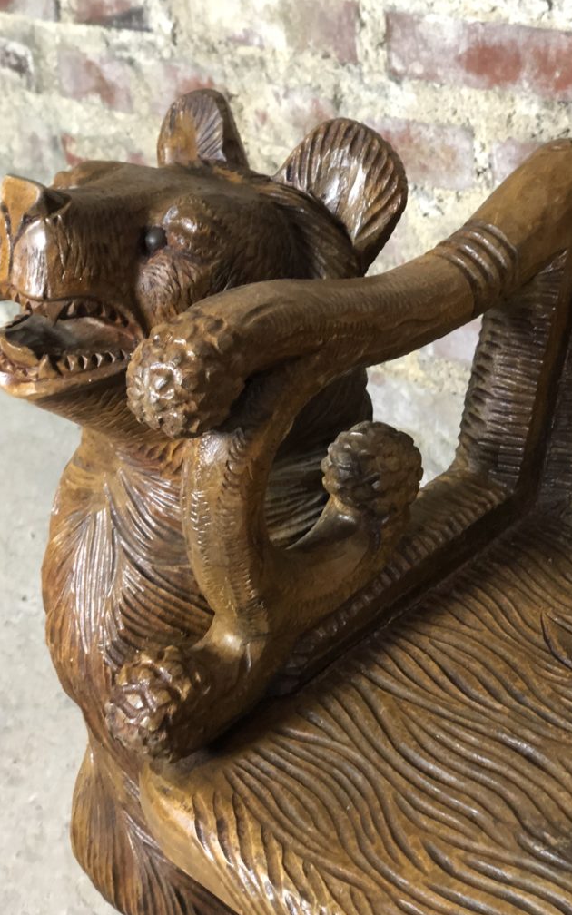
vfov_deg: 36.3
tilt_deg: -32.7
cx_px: 304
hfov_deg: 23.1
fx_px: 1397
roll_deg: +6.7
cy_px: 458
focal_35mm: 56
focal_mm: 6
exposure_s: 1/9
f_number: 2.4
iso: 160
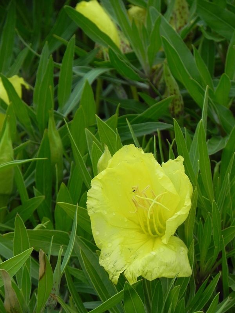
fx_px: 3050
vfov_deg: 5.9
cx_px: 118
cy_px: 156
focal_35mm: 337
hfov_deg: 4.4
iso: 160
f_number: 5
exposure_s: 1/500
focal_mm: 59.9
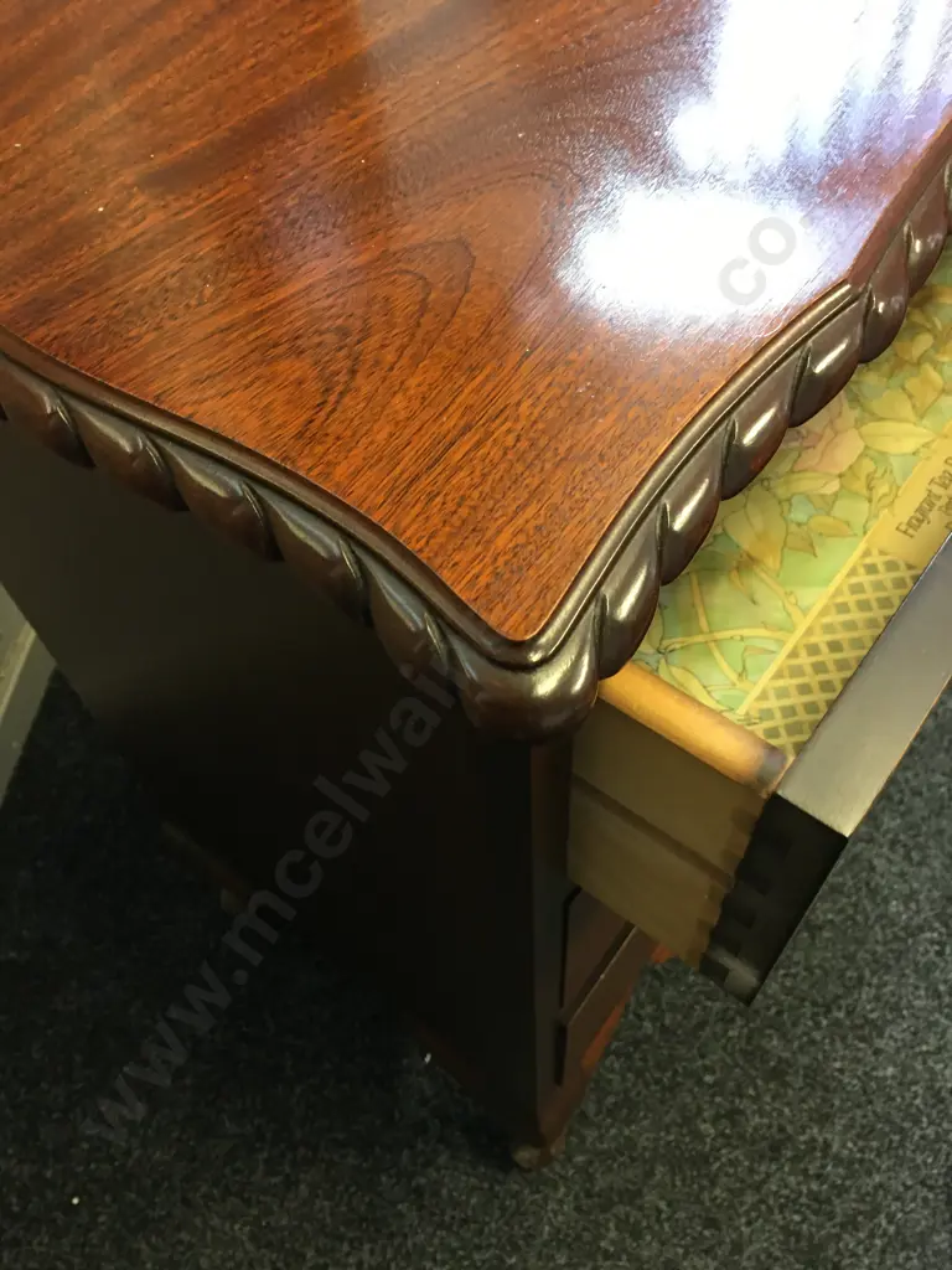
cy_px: 635
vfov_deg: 61.7
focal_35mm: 29
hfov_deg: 48.2
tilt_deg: -55.8
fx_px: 1063
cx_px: 476
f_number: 2.2
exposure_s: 1/17
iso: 100
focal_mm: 4.15
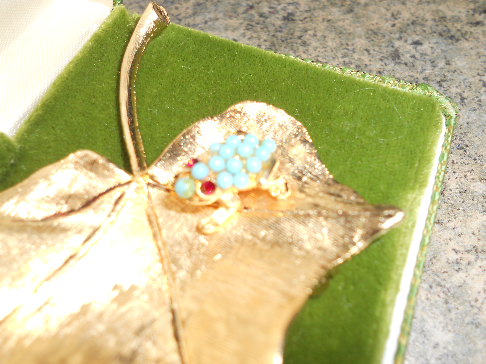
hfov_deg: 55.4
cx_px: 243
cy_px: 183
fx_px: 463
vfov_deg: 42.9
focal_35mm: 33
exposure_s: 1/25
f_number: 8.8
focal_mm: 5.8
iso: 80
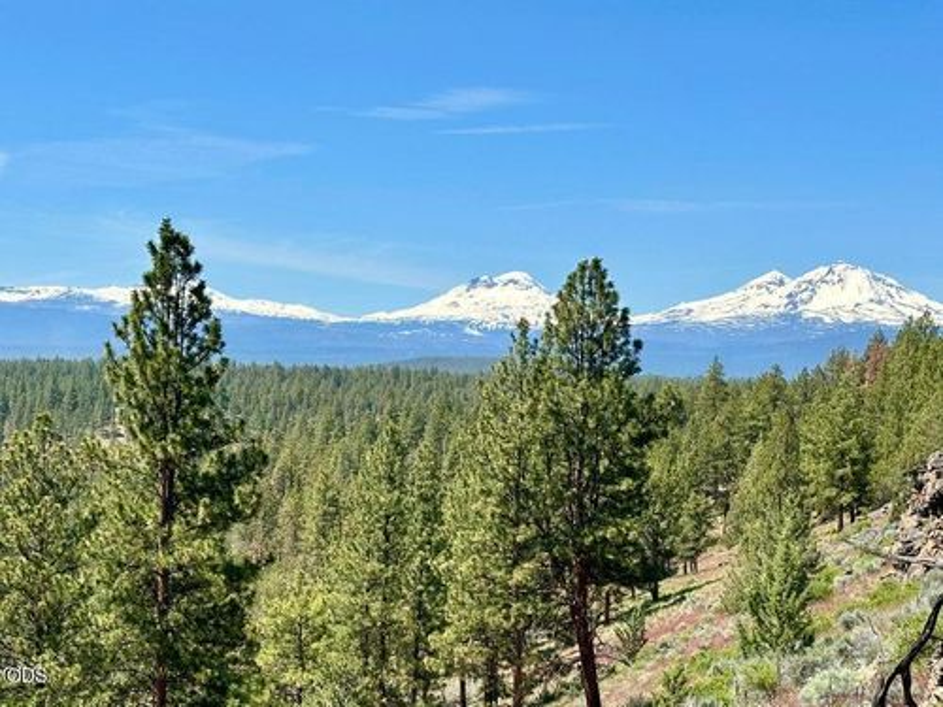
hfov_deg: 39.7
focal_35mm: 48
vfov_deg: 30.3
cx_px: 472
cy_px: 354
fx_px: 1308
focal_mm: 6.86
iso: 64
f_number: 1.78
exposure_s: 1/3257
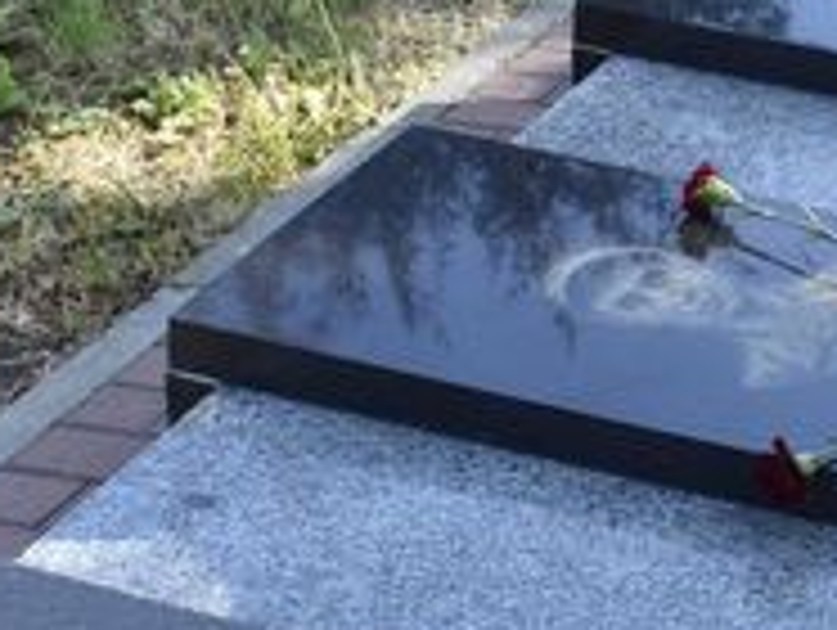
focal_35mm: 128
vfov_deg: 11.5
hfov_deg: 14.8
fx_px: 3099
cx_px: 1053
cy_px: -2
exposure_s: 1/250
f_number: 8
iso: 320
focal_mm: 22
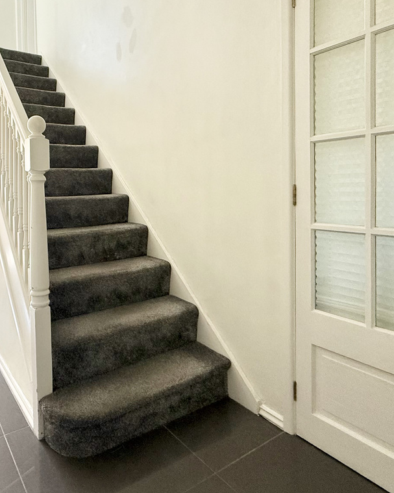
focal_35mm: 24
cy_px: 197
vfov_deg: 69.6
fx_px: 350
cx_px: 119
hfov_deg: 57.0
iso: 250
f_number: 2.2
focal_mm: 2.22
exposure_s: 1/99
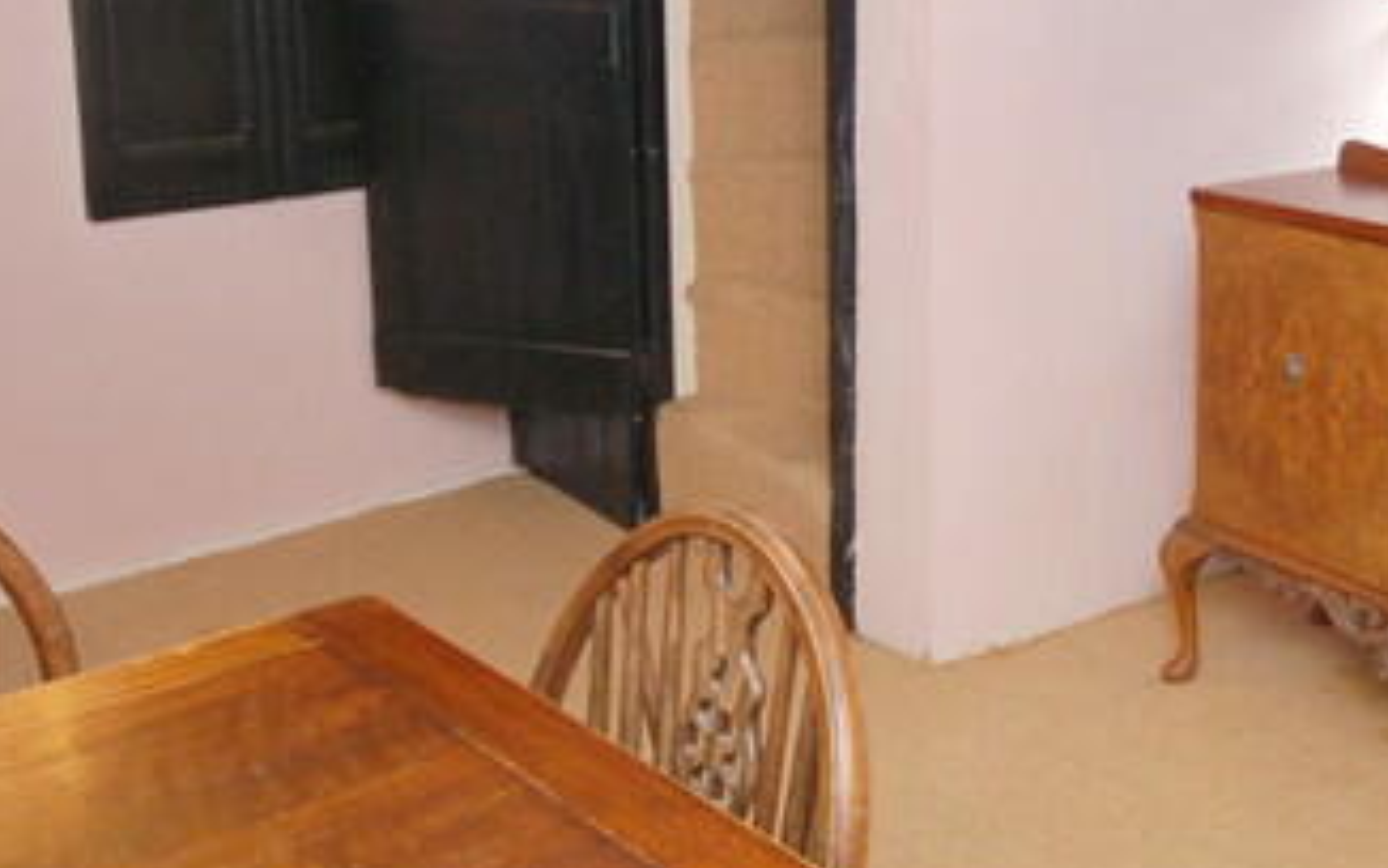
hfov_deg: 39.3
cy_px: 108
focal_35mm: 48
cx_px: 1209
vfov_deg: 26.1
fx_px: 1816
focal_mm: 10
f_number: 4
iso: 400
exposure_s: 1/60
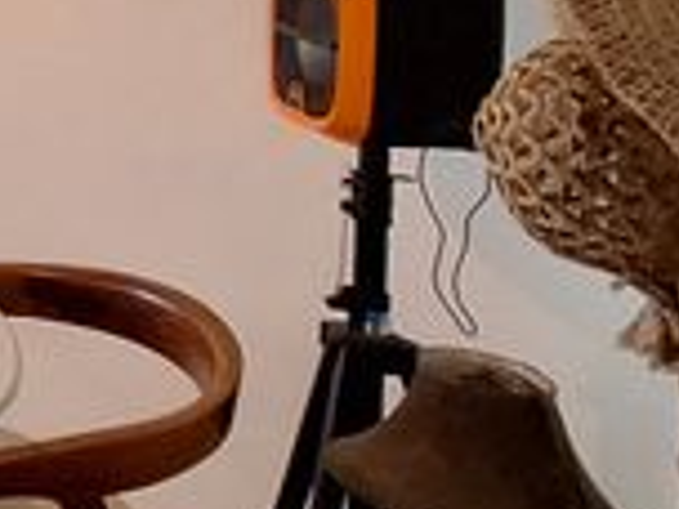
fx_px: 1118
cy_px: -201
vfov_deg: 22.2
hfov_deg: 18.2
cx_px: -744
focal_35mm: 57
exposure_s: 1/24
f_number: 2.2
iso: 200
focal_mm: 1.74
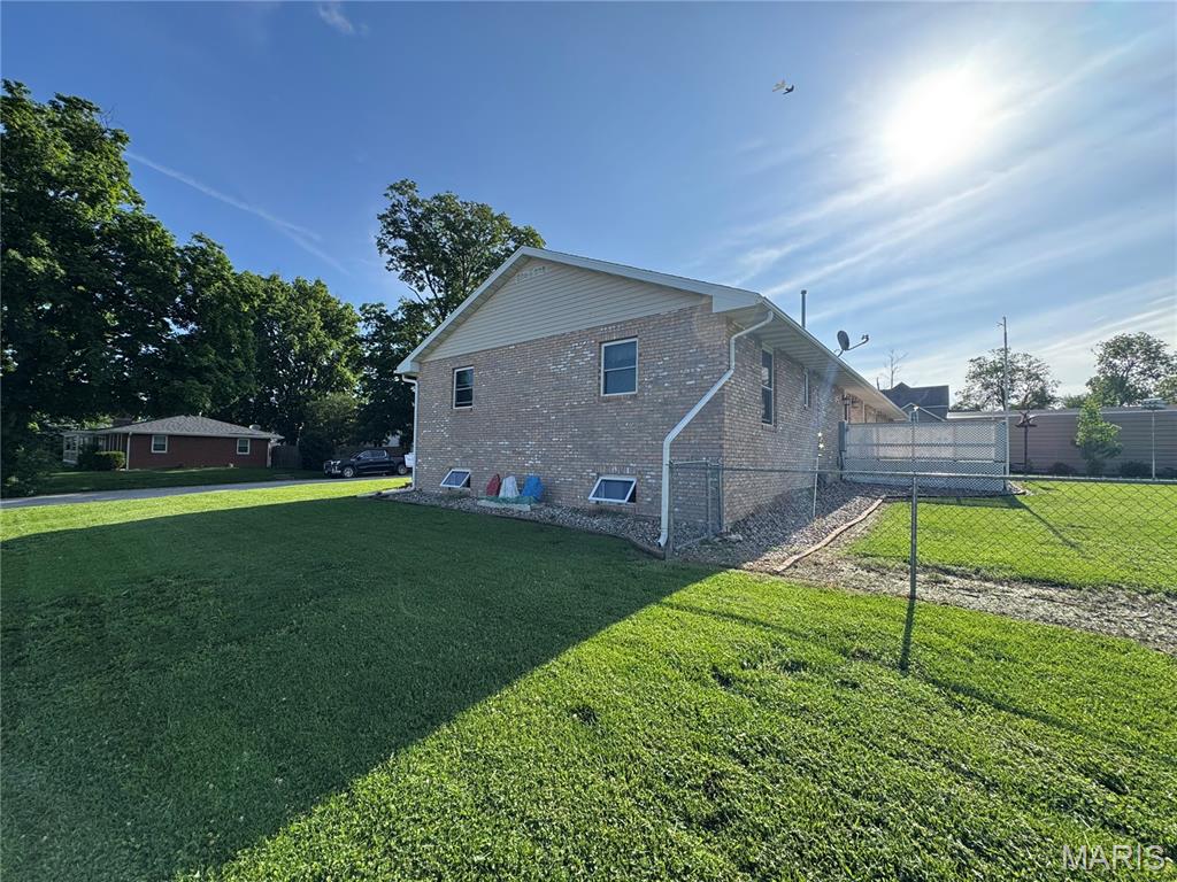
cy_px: 441
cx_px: 588
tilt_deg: +1.8
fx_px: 476
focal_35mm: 14
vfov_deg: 85.7
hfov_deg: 102.1
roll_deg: -1.3
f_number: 2.2
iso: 40
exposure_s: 1/868
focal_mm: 2.22
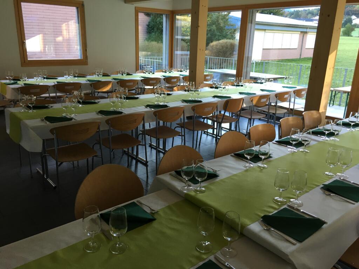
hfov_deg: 61.7
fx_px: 301
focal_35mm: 29
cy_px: 134
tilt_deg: -17.9
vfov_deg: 48.2
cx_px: 180
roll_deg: -1.0
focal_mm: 4.15
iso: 50
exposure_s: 1/33
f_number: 2.2
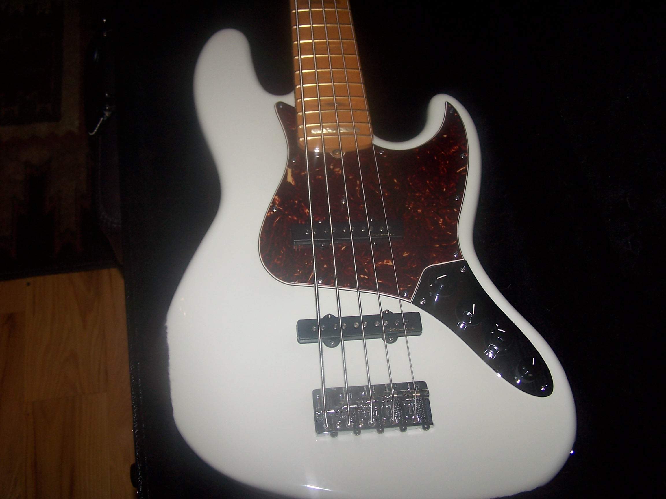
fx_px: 731
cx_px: 333
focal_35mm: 38
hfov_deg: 49.0
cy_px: 250
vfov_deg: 37.7
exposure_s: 1/60
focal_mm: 6.3
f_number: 2.8
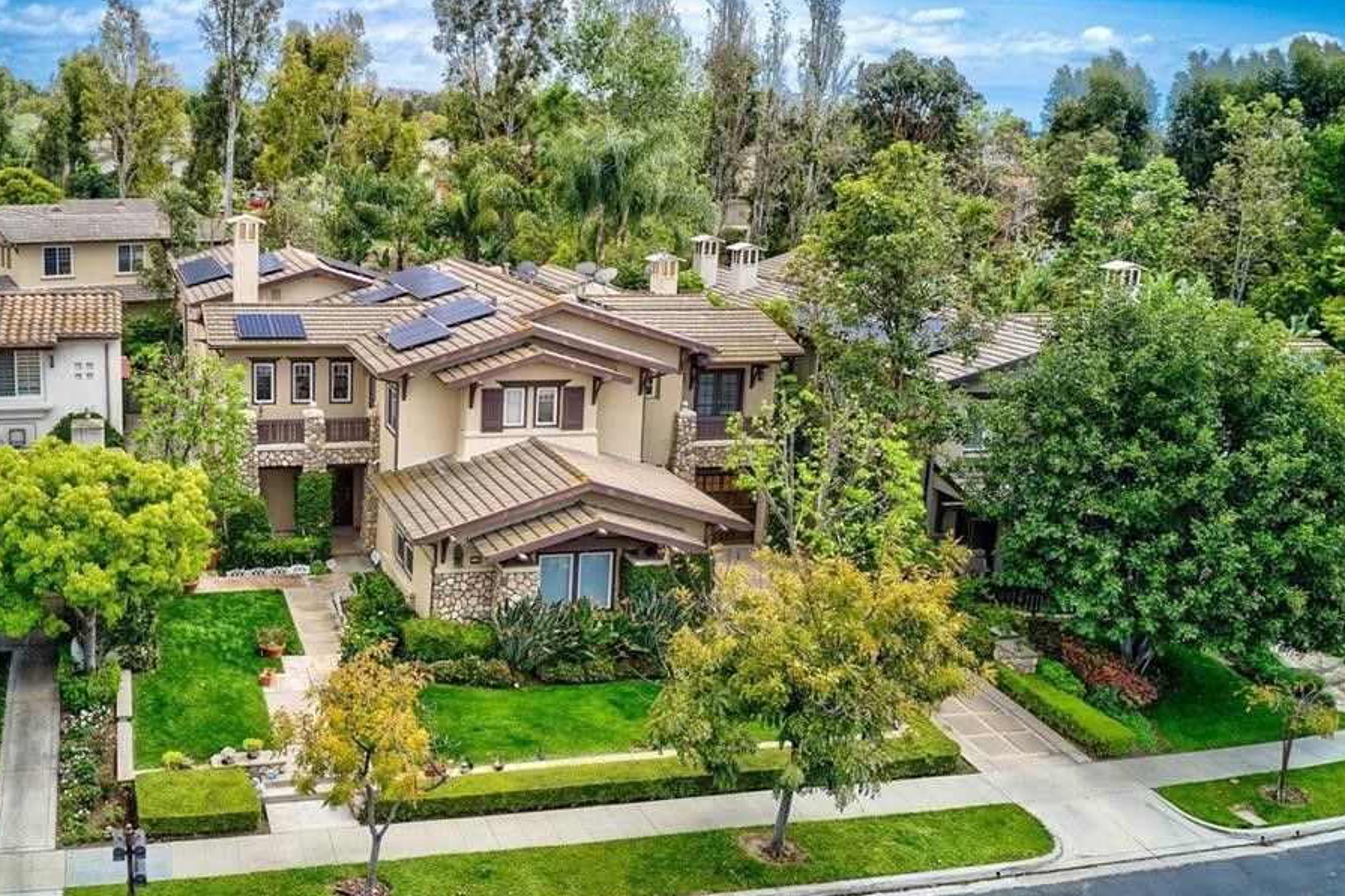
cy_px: 483
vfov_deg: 41.1
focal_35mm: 32
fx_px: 1195
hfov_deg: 58.7
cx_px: 629
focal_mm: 10.3
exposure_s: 1/200
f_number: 4.5
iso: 100
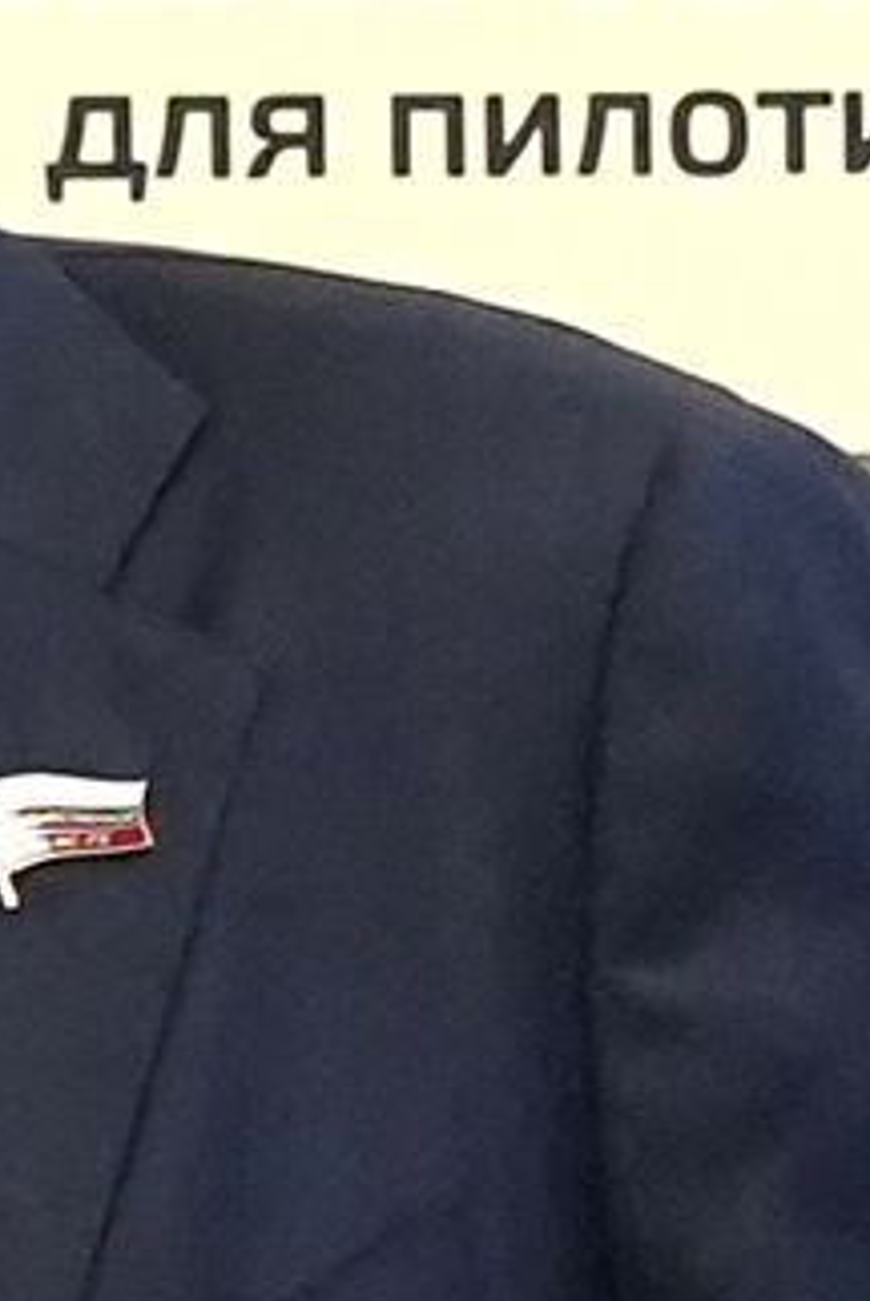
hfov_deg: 2.7
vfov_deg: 4.0
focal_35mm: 511
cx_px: -1305
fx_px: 18483
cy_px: 1539
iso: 3200
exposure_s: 1/160
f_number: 5.6
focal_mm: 34
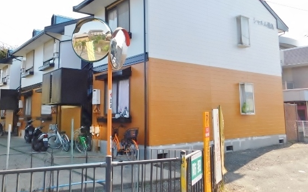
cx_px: 148
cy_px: 71
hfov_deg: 56.7
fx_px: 285
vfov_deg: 37.0
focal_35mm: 34
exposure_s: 1/500
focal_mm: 4.9
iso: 125
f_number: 3.2
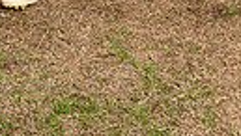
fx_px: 678
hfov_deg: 20.1
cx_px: 151
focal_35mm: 106
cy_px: -279
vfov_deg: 9.1
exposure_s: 1/250
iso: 200
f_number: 6.3
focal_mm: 29
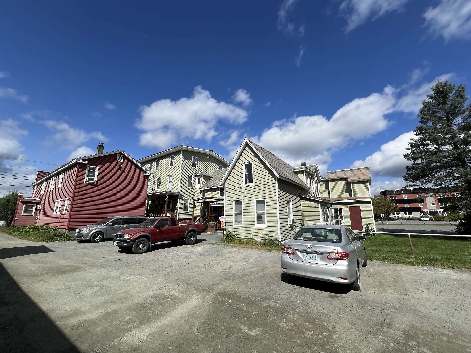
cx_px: 236
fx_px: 177
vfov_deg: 89.9
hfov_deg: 106.2
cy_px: 176
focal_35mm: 13
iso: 32
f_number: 1.8
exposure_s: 1/2874
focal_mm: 1.57
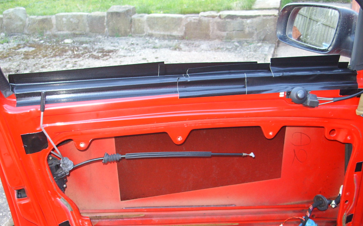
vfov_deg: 27.2
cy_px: 155
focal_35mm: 47
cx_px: 196
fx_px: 465
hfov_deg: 42.6
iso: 200
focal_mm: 7.8
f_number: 2.8
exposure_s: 1/30
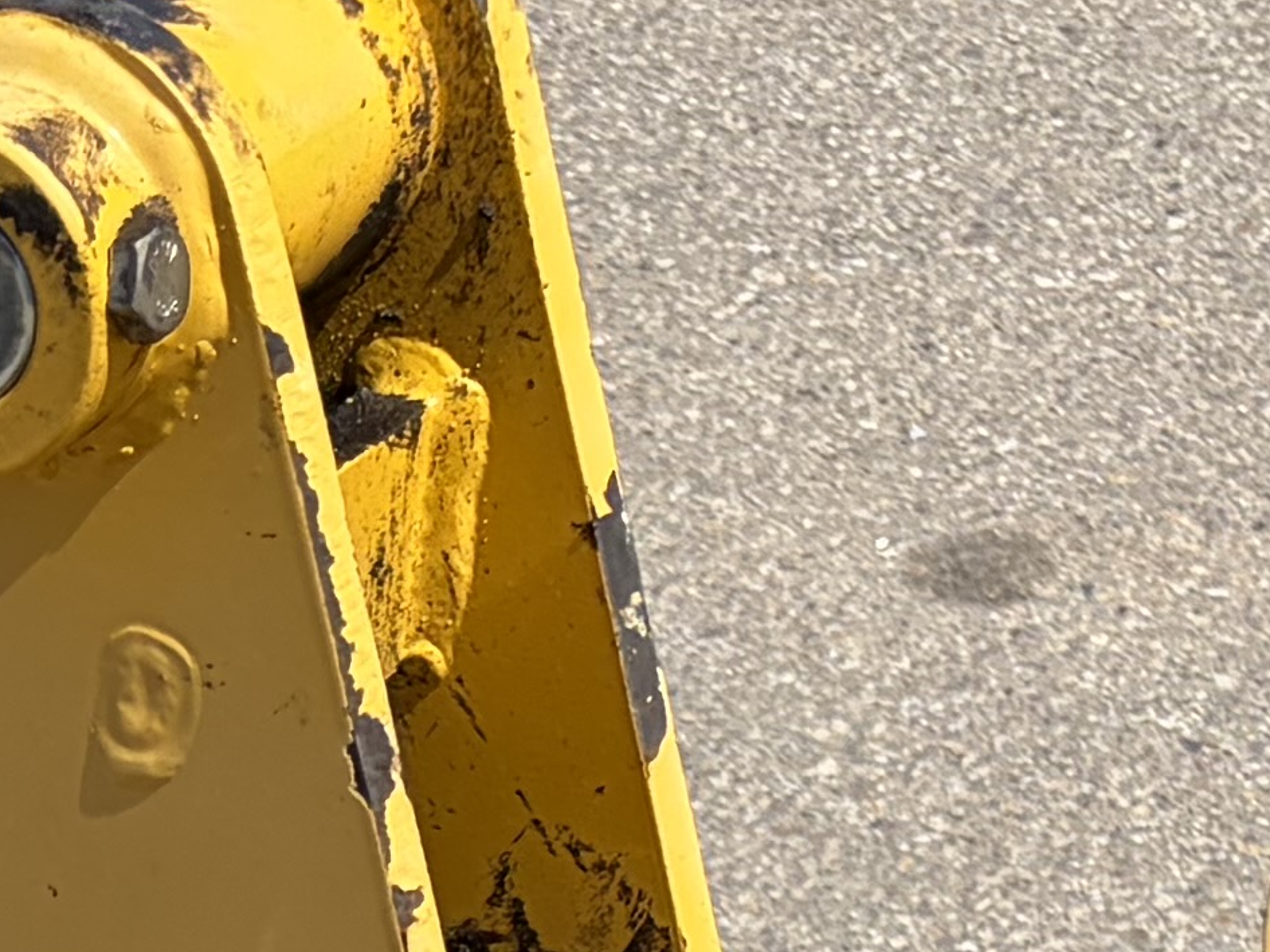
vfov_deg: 8.5
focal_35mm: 157
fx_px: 5759
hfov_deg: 11.9
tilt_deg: -42.1
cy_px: 2385
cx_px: -769
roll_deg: +1.3
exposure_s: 1/4608
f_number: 1.6
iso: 64
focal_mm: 5.96
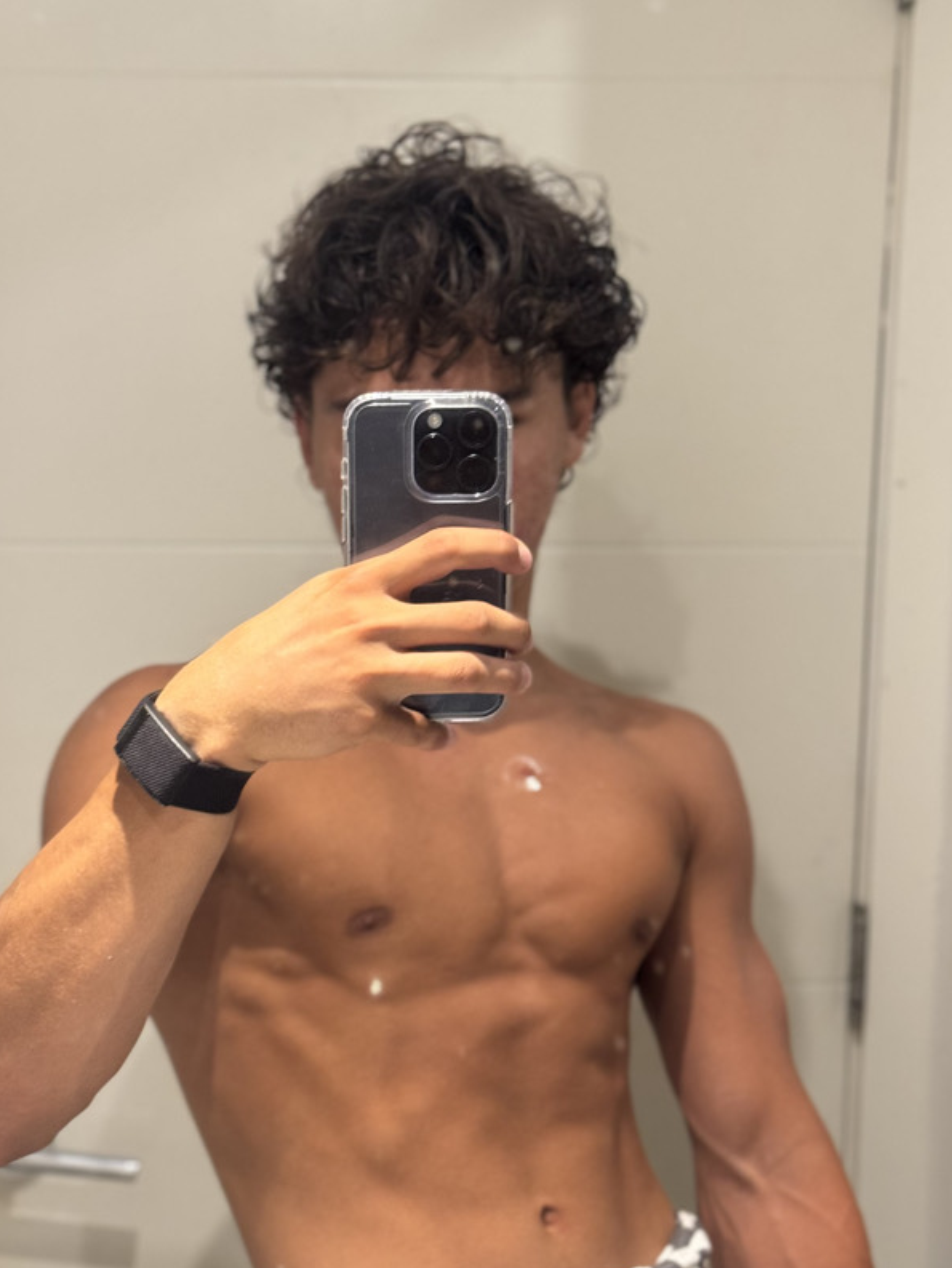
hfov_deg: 23.7
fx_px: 2273
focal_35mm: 62
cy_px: 750
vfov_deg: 31.1
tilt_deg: -5.7
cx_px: 482
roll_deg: -1.2
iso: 200
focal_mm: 6.76
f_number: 1.78
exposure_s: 1/40
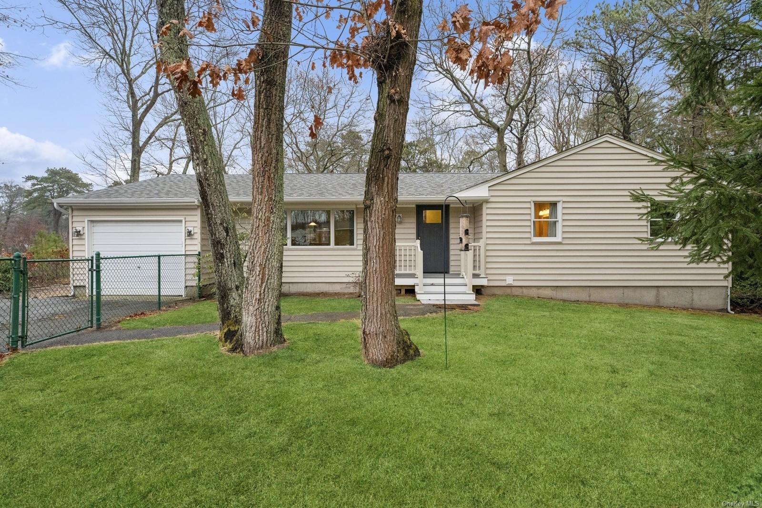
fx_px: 296
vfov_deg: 81.2
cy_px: 254
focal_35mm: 14
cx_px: 381
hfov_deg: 104.3
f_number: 6.3
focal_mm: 14
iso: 2500
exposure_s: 1/320
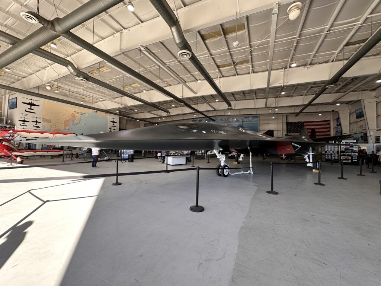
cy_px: 143
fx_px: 154
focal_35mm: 14
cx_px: 190
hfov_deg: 102.1
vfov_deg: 85.7
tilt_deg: +1.3
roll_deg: -1.1
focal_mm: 2.22
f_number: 2.2
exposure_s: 1/120
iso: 40
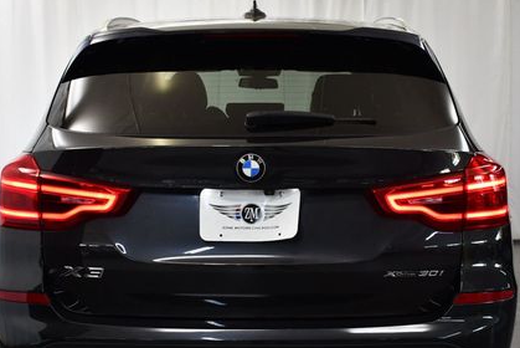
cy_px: 221
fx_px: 795
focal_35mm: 55
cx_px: 254
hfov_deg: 36.2
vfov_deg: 24.6
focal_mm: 18
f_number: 3.5
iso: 800
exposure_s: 1/200
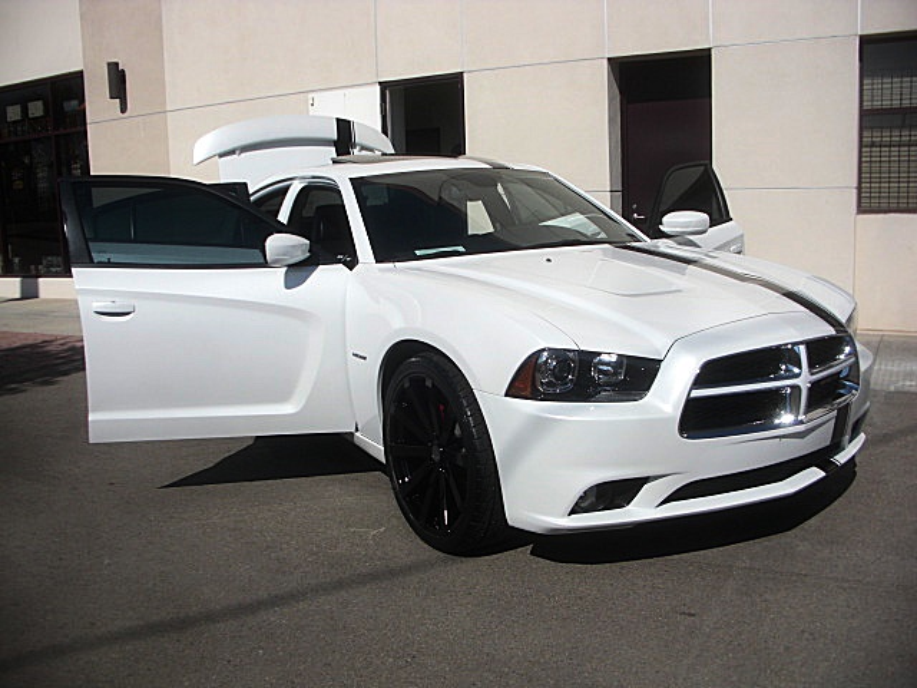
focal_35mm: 36
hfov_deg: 51.4
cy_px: 344
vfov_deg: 39.7
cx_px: 458
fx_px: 954
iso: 50
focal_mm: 6.3
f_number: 7.9
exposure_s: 1/250
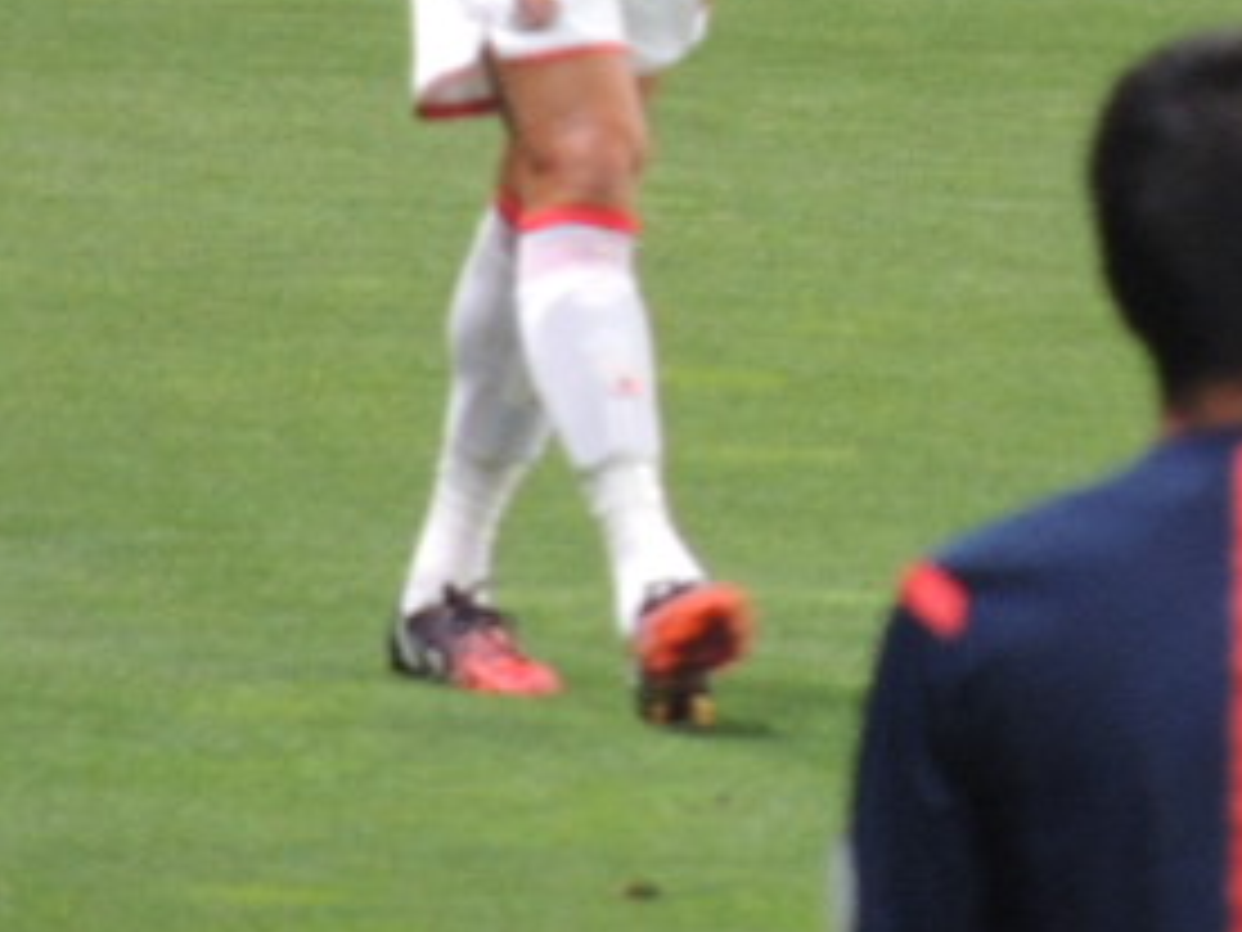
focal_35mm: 1736
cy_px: -68
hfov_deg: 1.1
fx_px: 62287
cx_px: 860
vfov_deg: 0.9
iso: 800
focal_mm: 133.7
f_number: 5.1
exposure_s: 1/80
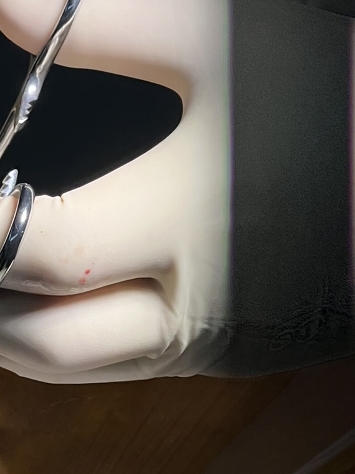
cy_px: 340
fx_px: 2843
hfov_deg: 7.1
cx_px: -97
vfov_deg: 9.5
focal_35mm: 208
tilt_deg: -48.1
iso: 32
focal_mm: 9
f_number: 2.8
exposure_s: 1/306
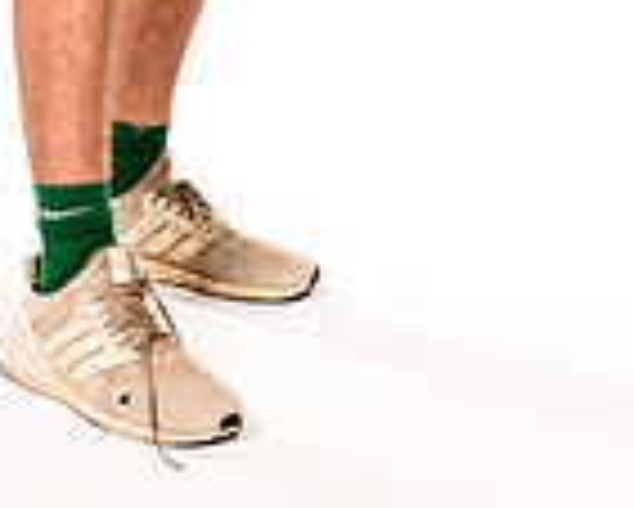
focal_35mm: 165
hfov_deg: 11.6
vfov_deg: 8.9
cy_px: -486
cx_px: 130
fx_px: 3098
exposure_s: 1/400
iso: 800
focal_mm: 55
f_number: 8
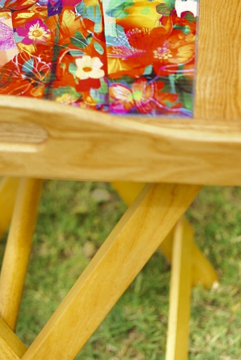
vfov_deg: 14.7
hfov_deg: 10.1
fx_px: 1353
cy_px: -76
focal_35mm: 135
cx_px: -1
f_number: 2
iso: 200
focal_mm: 35
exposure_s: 1/160
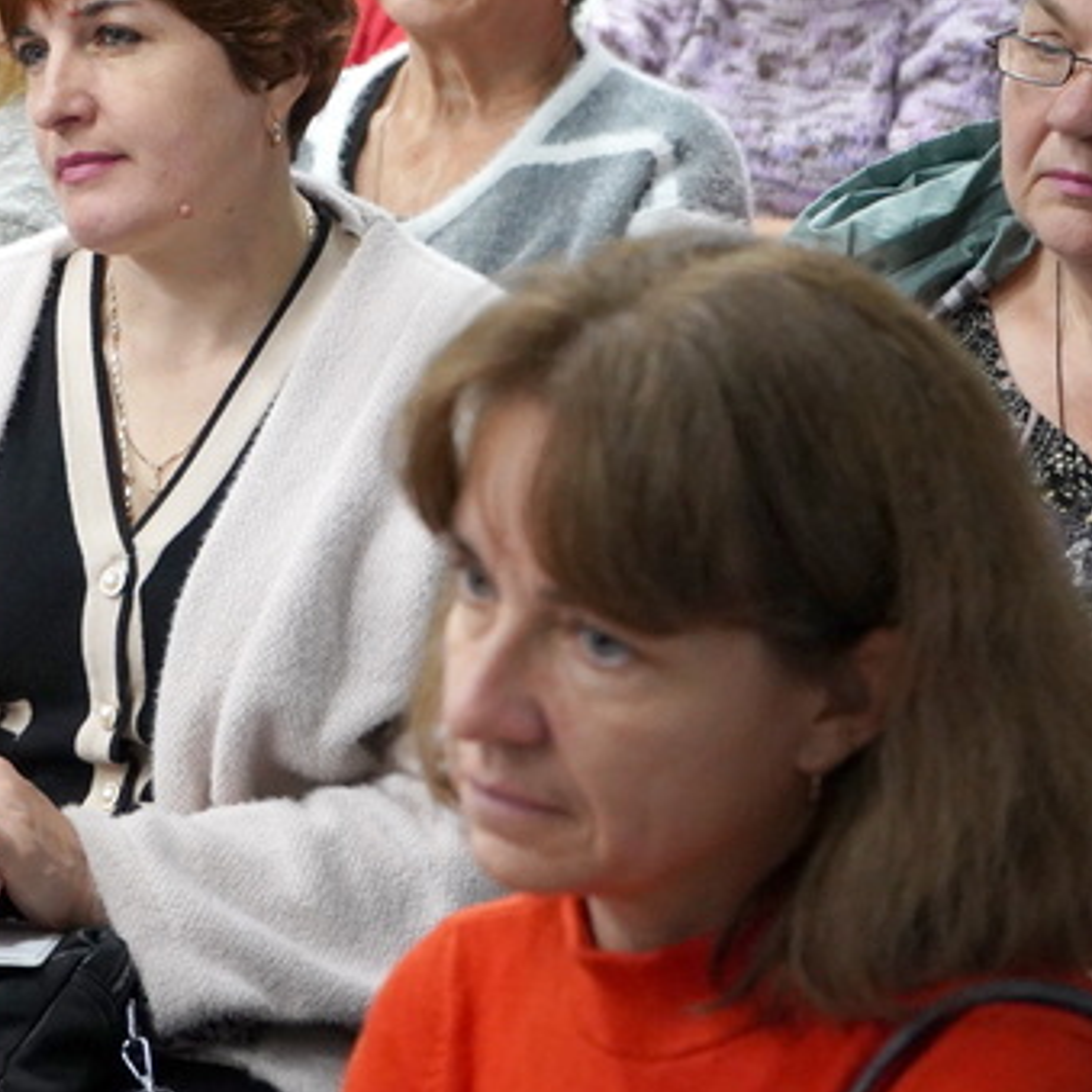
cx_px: 119
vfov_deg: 11.0
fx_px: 5639
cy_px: 158
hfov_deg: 11.0
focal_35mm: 158
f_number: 5.6
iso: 6400
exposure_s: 1/125
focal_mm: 70
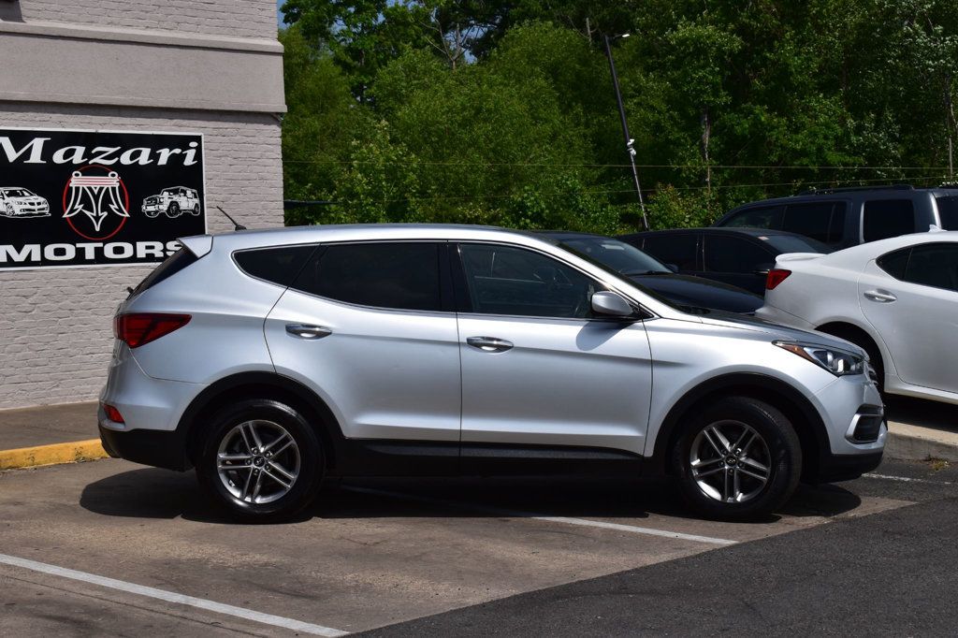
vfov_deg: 20.1
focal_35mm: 68
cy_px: 319
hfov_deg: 29.9
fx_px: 1796
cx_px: 479
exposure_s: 1/800
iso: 200
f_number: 13
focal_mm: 45
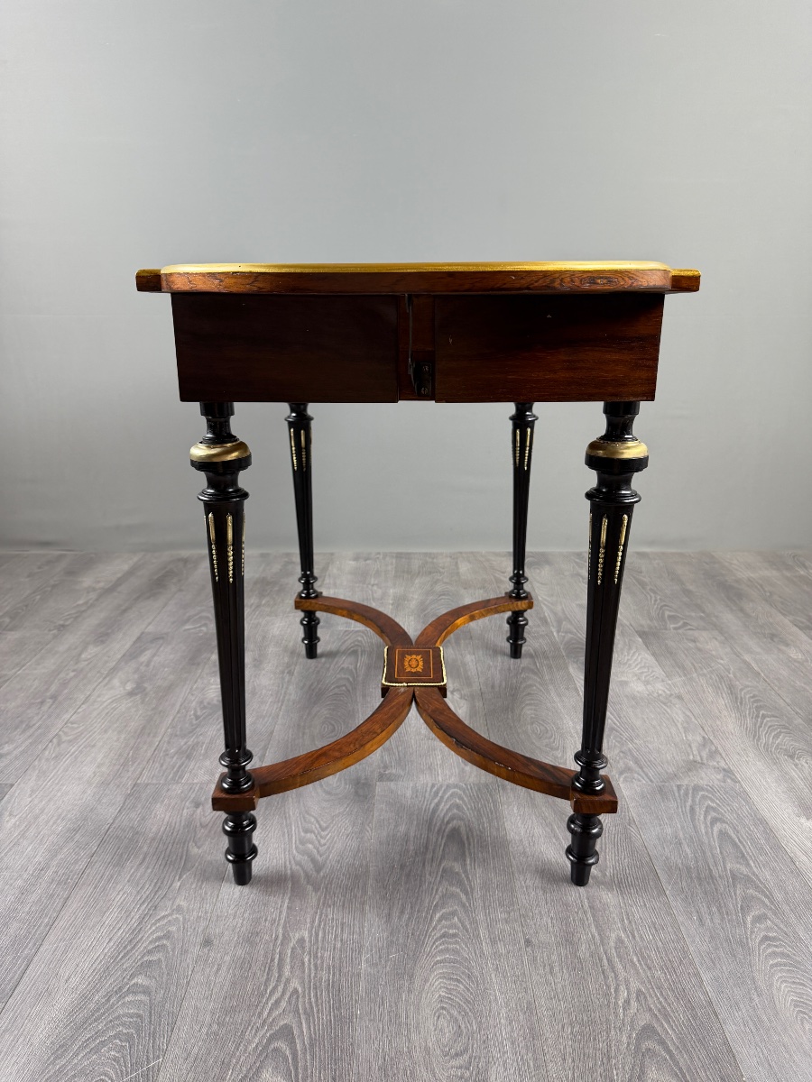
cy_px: 541
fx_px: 751
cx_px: 406
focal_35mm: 24
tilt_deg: -16.9
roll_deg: -0.2
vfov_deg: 71.6
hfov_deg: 56.8
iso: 160
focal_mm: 6.76
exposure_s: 1/100
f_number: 1.78
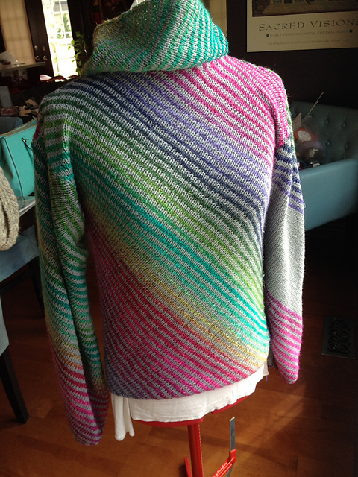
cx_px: 179
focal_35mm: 35
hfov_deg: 40.7
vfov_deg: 52.6
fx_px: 483
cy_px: 238
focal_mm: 4.28
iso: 50
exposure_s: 1/60
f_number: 2.4
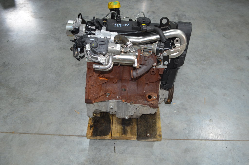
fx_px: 228
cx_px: 124
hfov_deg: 57.3
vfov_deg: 39.8
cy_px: 82
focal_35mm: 33
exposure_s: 1/60
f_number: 3.8
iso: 720
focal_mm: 22
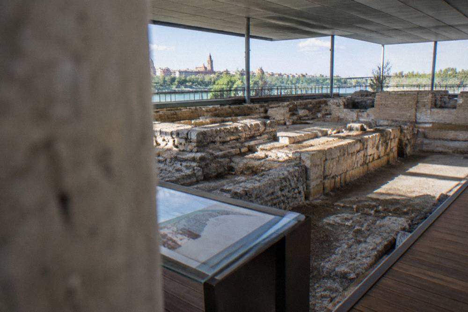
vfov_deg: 33.4
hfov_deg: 48.5
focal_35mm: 40
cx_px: 234
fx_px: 520
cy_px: 156
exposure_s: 1/30
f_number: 7.1
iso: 800
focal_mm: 40
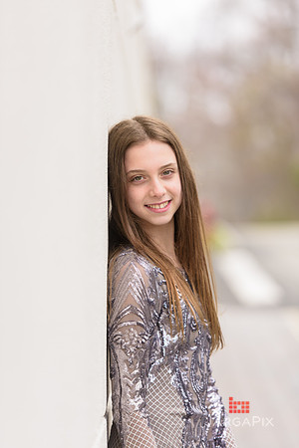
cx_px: 150
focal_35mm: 165
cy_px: 224
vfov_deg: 12.5
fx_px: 2055
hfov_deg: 8.3
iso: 400
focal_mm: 165
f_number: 3.2
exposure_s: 1/1000
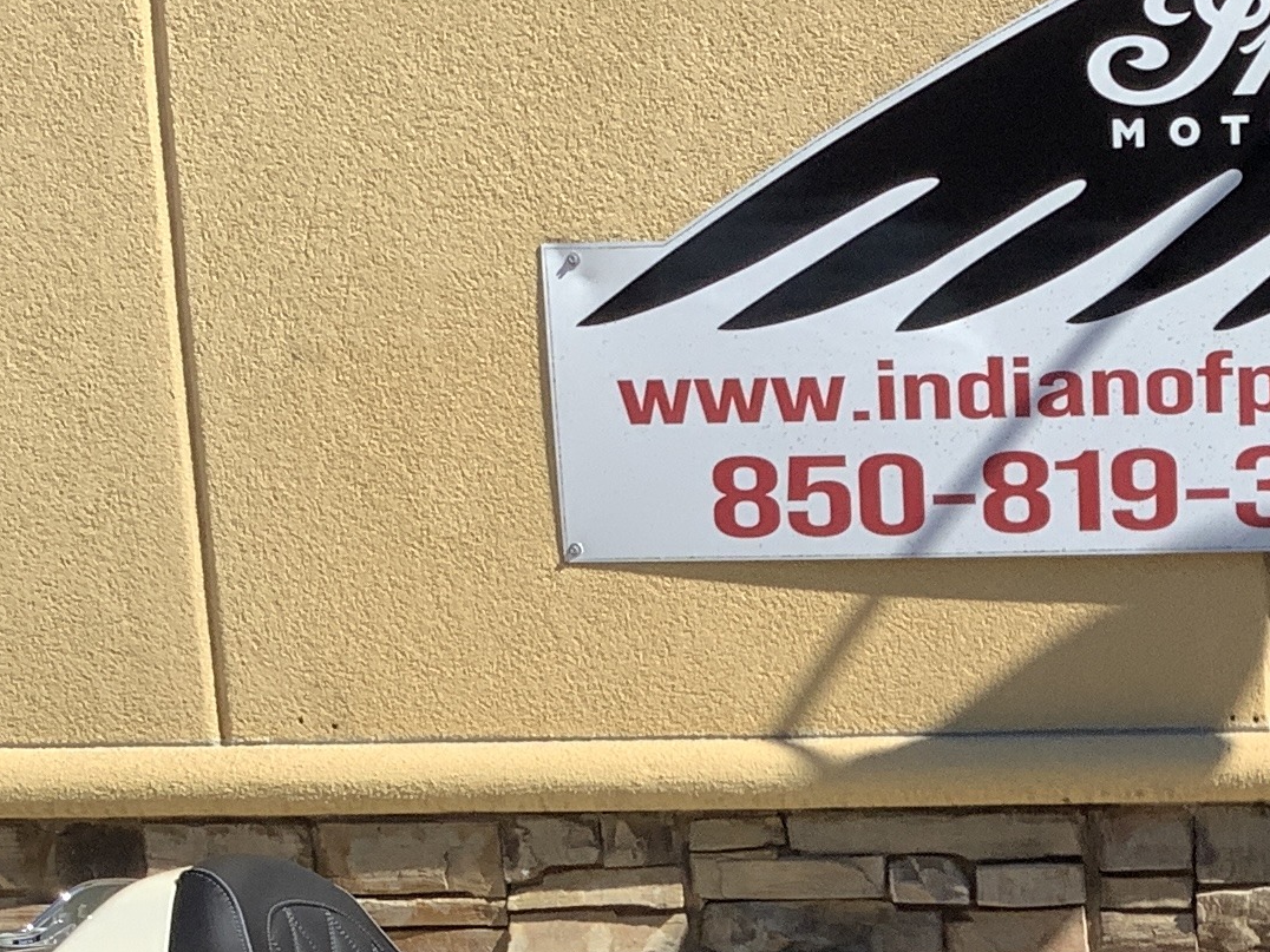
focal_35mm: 94
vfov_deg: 15.1
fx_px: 3449
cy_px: 1193
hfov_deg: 20.3
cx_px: 1251
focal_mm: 3.3
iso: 25
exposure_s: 1/1235
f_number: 2.4
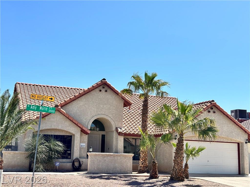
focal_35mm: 48
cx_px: 125
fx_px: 347
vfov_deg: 30.3
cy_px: 94
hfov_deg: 39.7
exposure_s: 1/3367
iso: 64
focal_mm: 6.86
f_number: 1.78
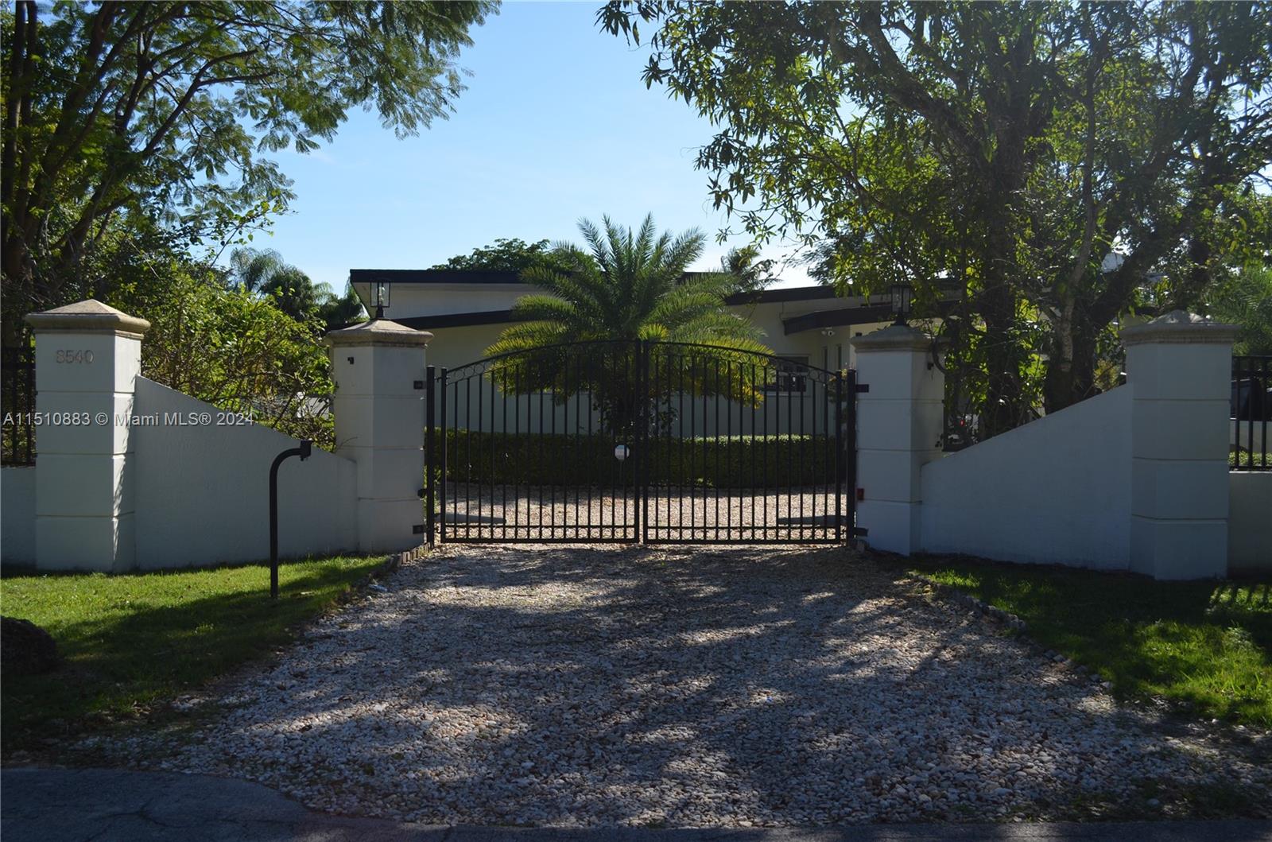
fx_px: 1269
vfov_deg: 36.7
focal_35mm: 36
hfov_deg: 53.2
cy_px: 421
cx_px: 636
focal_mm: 24
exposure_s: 1/800
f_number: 6.3
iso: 160
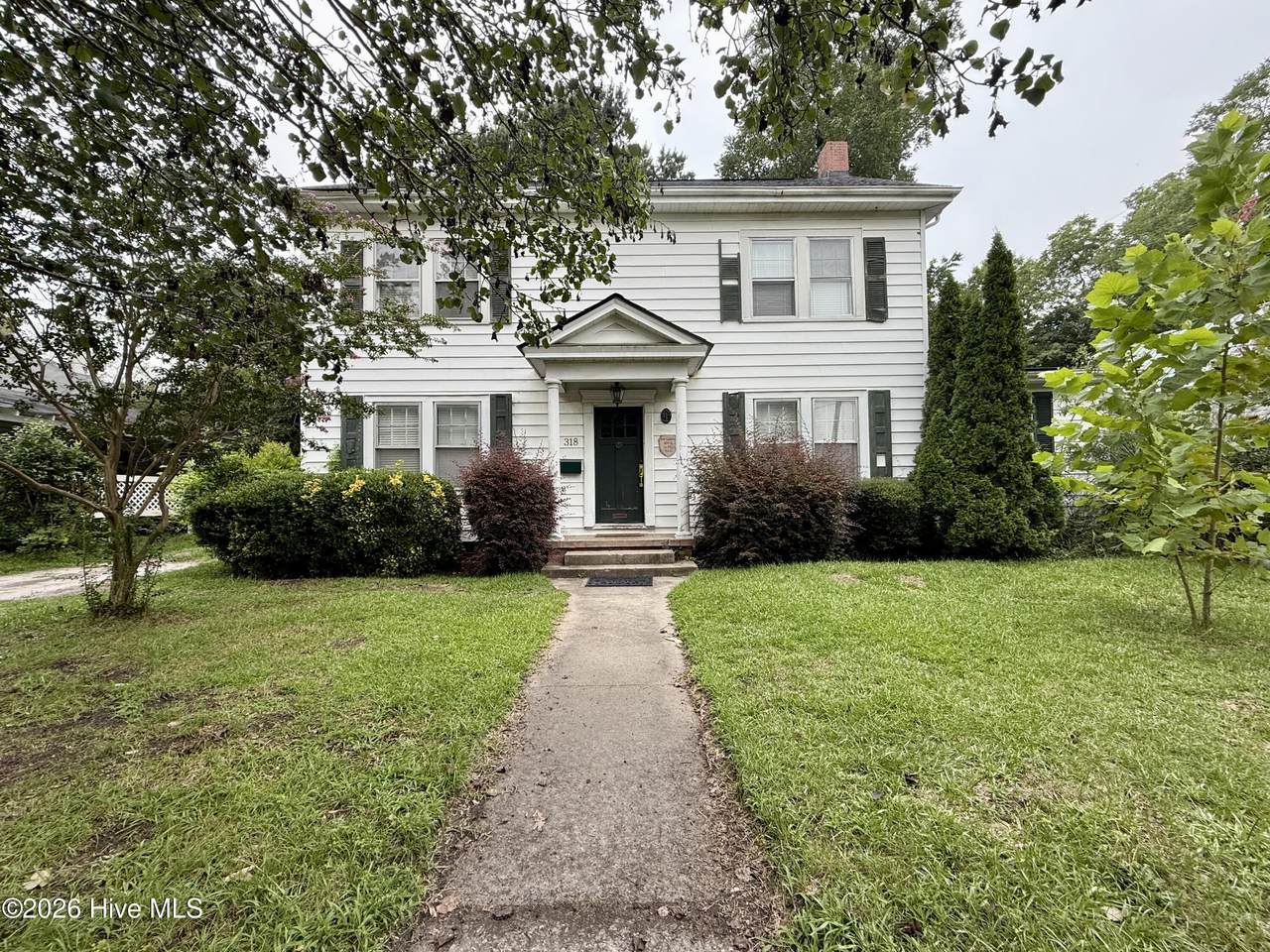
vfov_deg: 85.7
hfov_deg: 102.1
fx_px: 514
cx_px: 635
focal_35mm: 14
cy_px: 476
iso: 50
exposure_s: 1/312
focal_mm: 2.22
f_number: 2.2
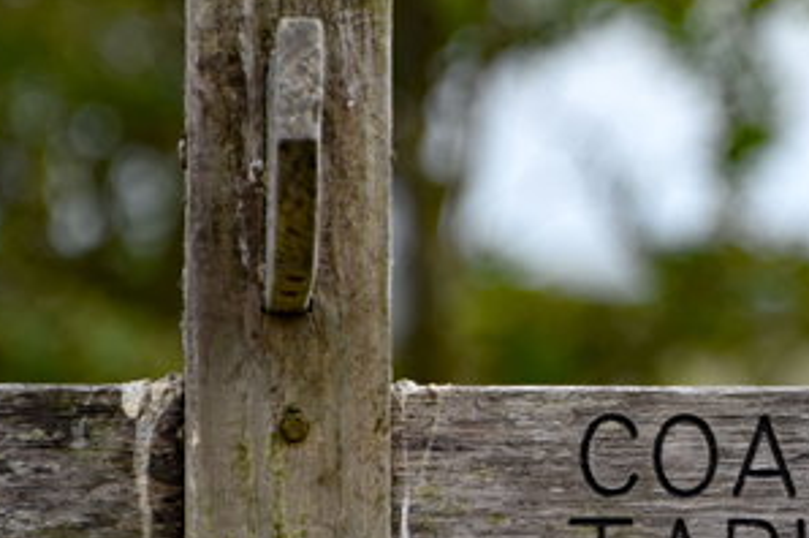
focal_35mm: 982
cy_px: 183
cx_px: 842
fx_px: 22043
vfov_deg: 1.4
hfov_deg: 2.1
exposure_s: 1/750
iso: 200
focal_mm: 300
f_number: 6.7
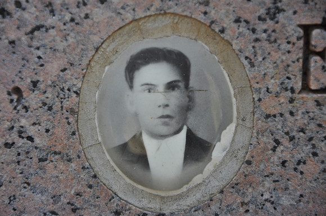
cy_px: 108
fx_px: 1424
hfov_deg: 13.1
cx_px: 163
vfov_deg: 8.7
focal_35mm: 158
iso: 400
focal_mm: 105
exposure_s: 1/80
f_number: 5.6
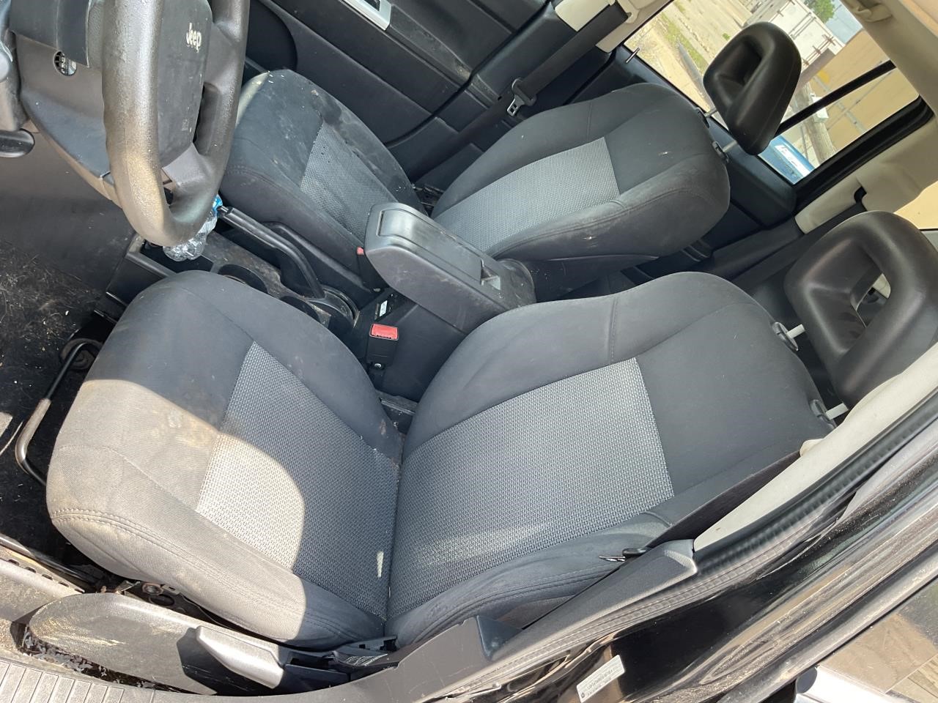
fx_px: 786
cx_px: 469
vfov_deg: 48.2
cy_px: 352
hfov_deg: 61.7
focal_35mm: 29
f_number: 1.8
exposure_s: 1/120
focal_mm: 3
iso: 25
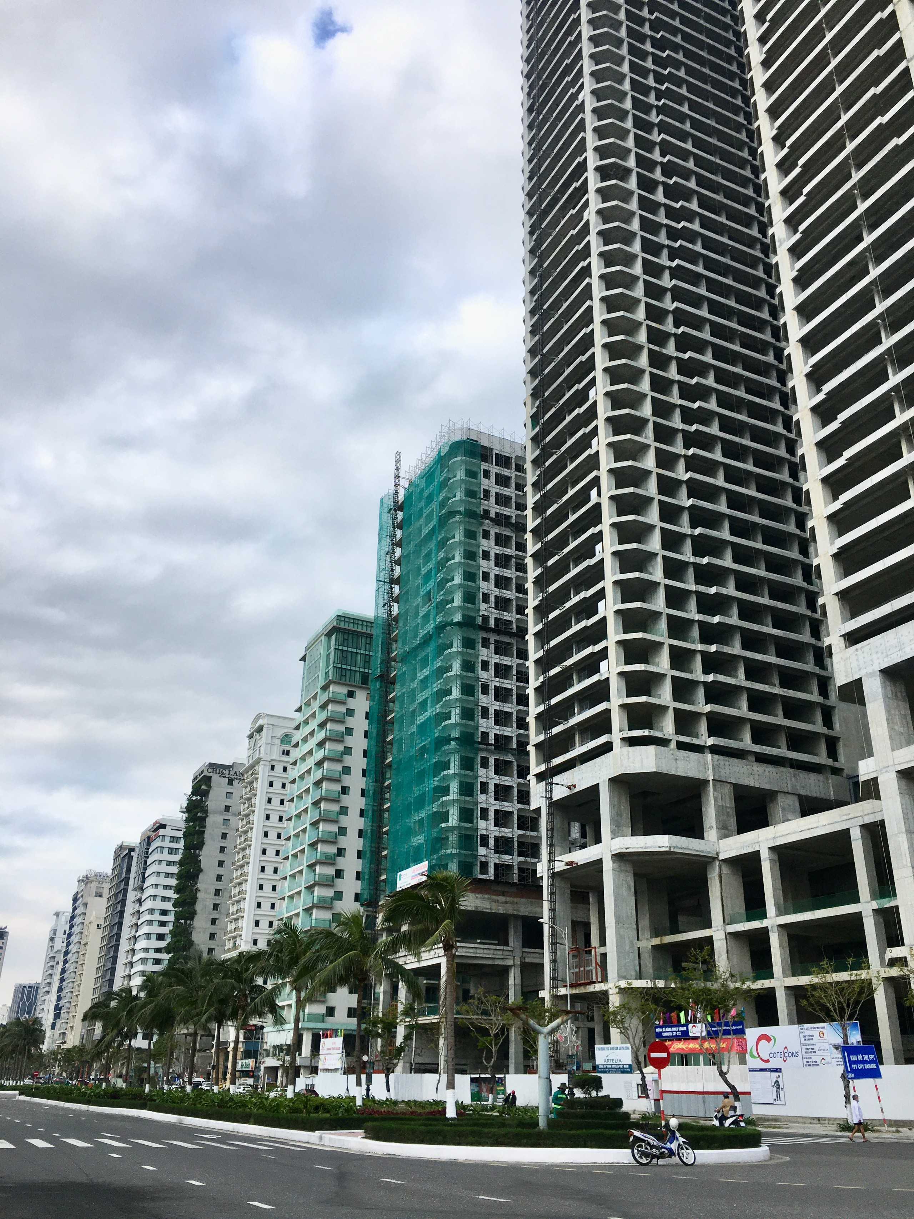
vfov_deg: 61.7
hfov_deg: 48.2
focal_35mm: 29
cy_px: 610
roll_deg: -2.0
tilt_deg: +24.4
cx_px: 457
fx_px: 1021
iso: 25
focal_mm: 4.15
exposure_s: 1/739
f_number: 2.2
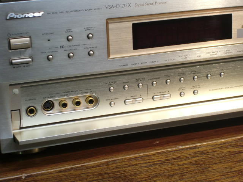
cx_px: 122
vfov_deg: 13.2
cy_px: 91
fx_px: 786
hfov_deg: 17.6
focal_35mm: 112
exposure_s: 1/13
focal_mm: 19.6
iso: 200
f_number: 5.8
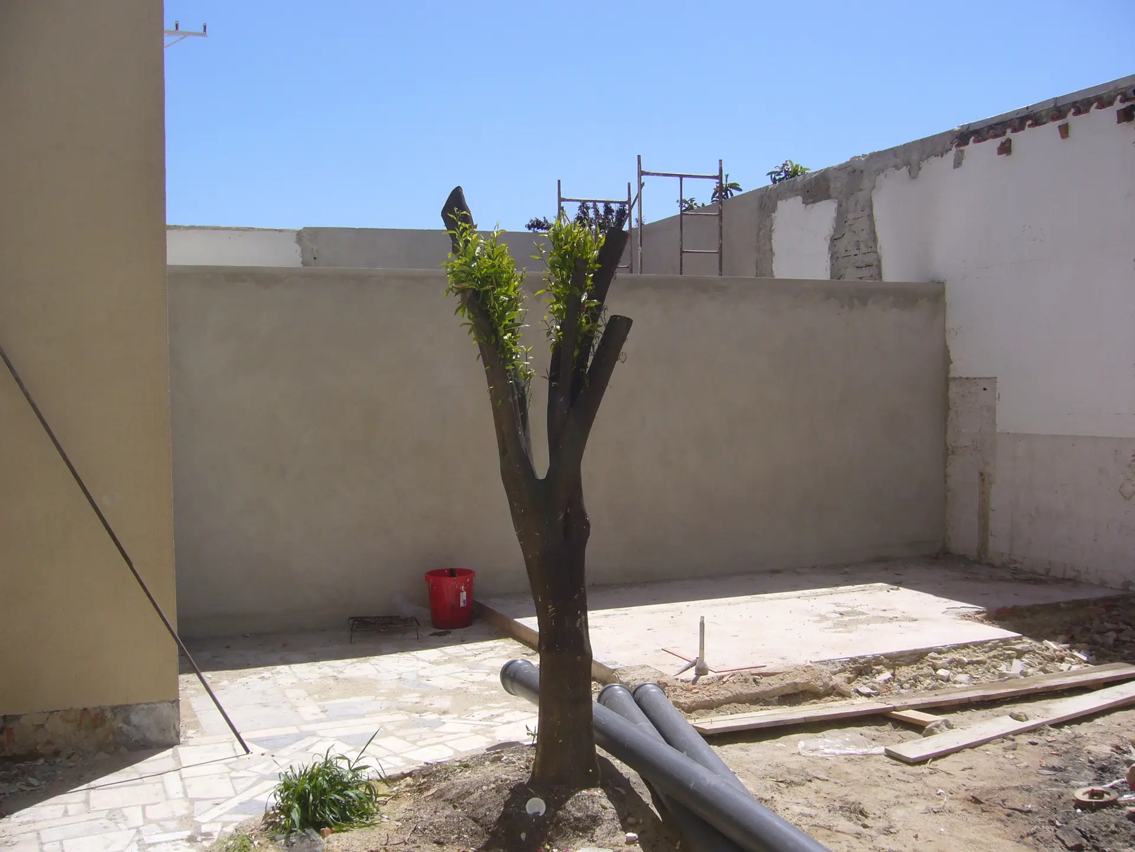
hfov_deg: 52.6
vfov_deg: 40.7
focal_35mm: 35
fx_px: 1148
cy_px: 426
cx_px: 568
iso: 80
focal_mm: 5.8
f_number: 5.6
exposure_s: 1/400
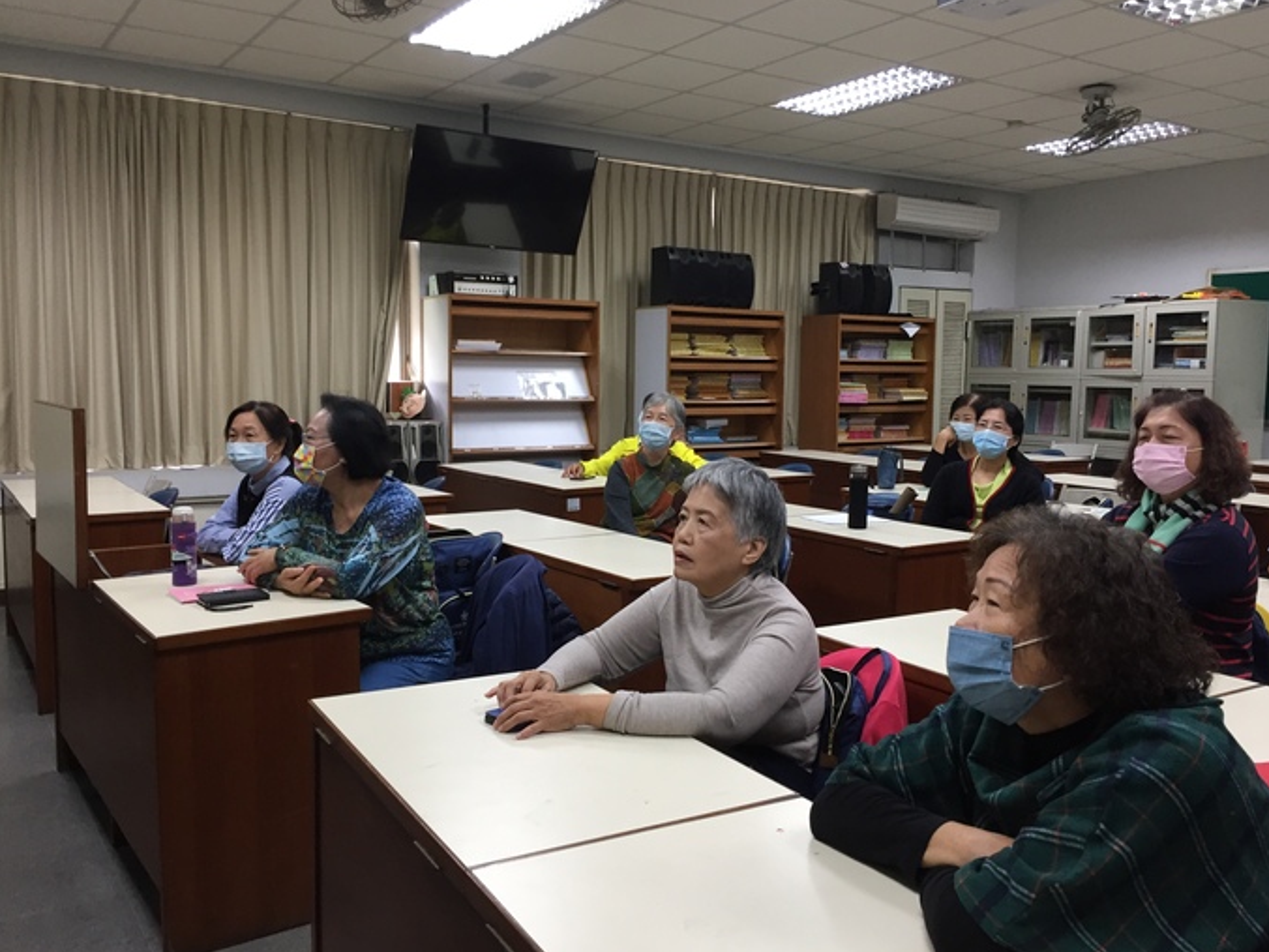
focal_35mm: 30
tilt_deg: -4.3
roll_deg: -0.7
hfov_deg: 59.9
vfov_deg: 46.8
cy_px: 469
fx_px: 1100
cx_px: 652
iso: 50
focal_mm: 4.15
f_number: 2.2
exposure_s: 1/30
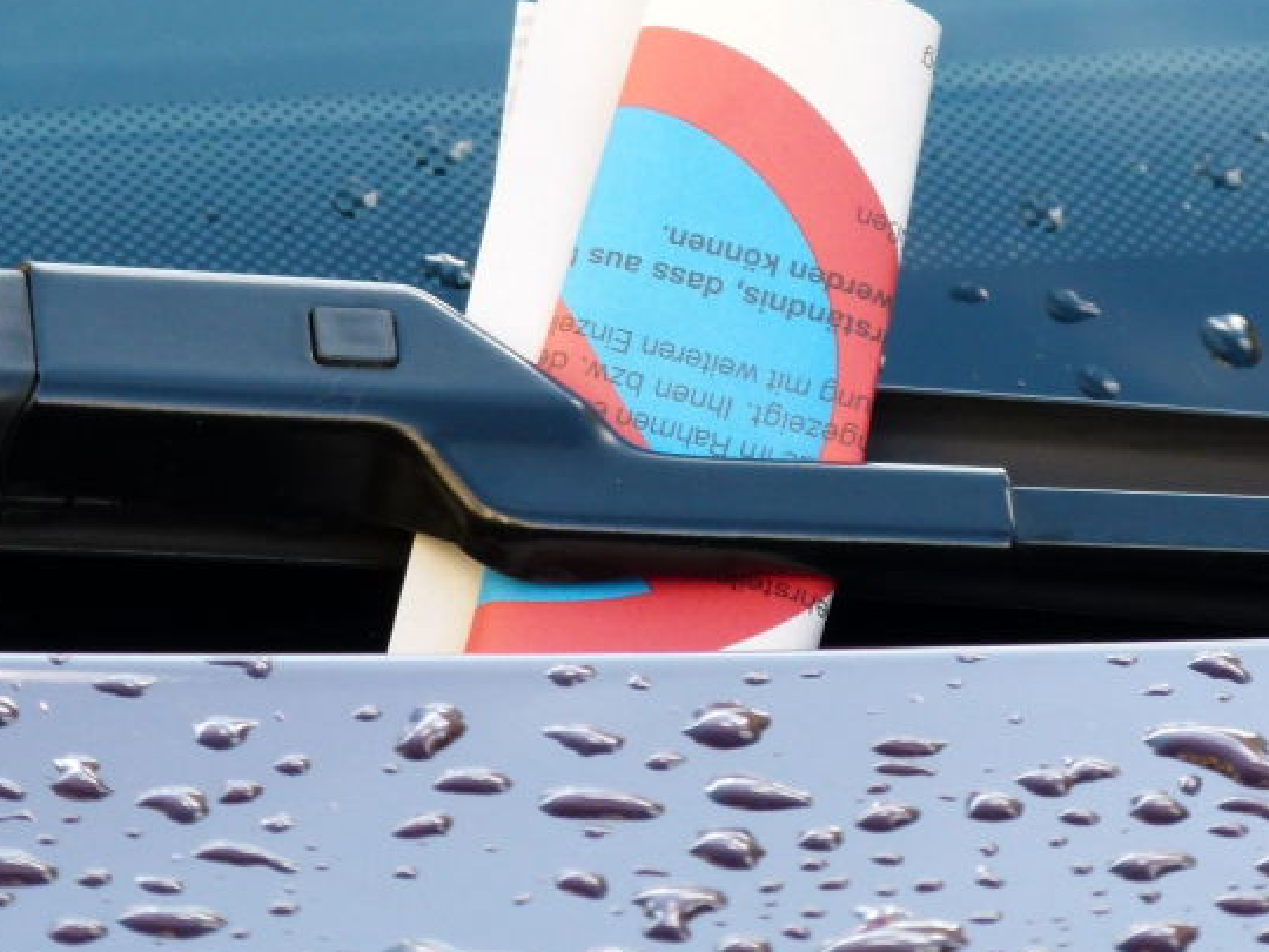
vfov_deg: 2.4
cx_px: 604
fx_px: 22949
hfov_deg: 3.2
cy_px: 252
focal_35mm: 626
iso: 100
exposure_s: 1/100
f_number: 4.1
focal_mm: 59.5
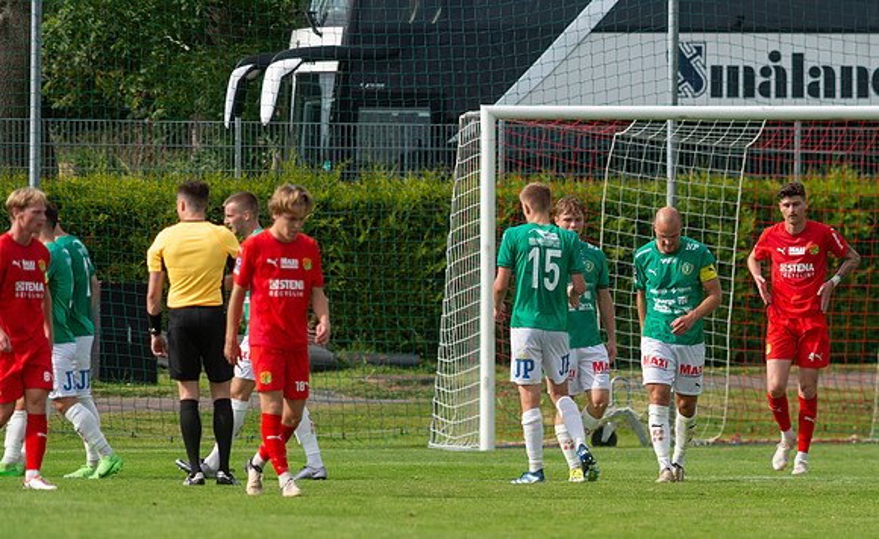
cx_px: 647
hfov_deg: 3.3
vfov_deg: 2.0
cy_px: 431
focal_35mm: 640
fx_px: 15253
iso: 250
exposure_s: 1/1600
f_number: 4.5
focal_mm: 420
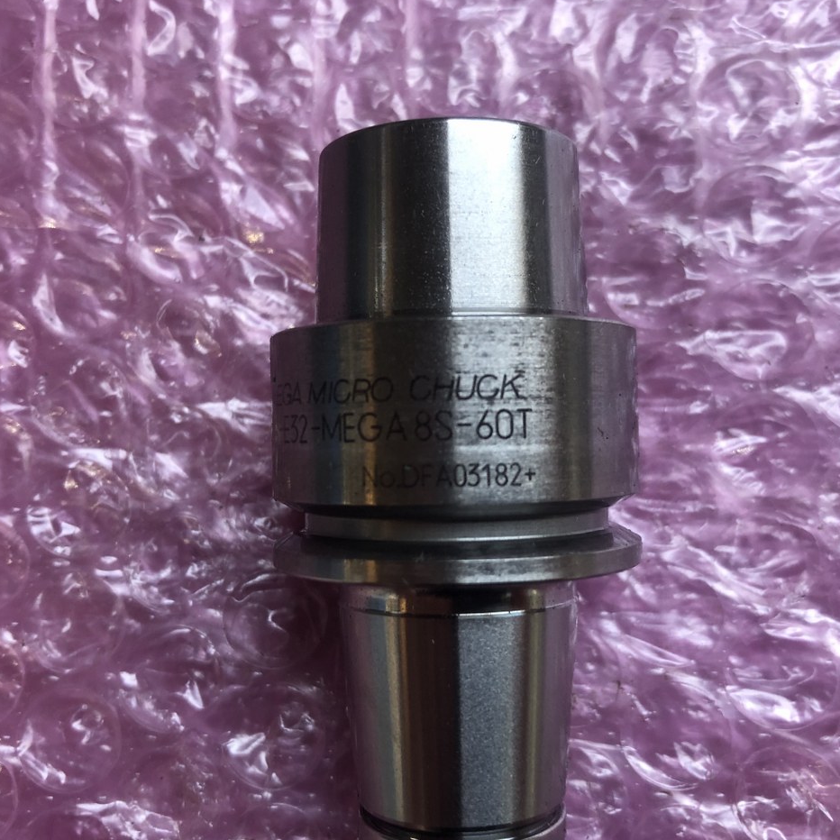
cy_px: 422
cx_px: 415
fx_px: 933
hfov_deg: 48.4
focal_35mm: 34
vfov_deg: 48.5
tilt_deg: -79.3
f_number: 1.8
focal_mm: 3.99
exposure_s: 1/17
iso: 40
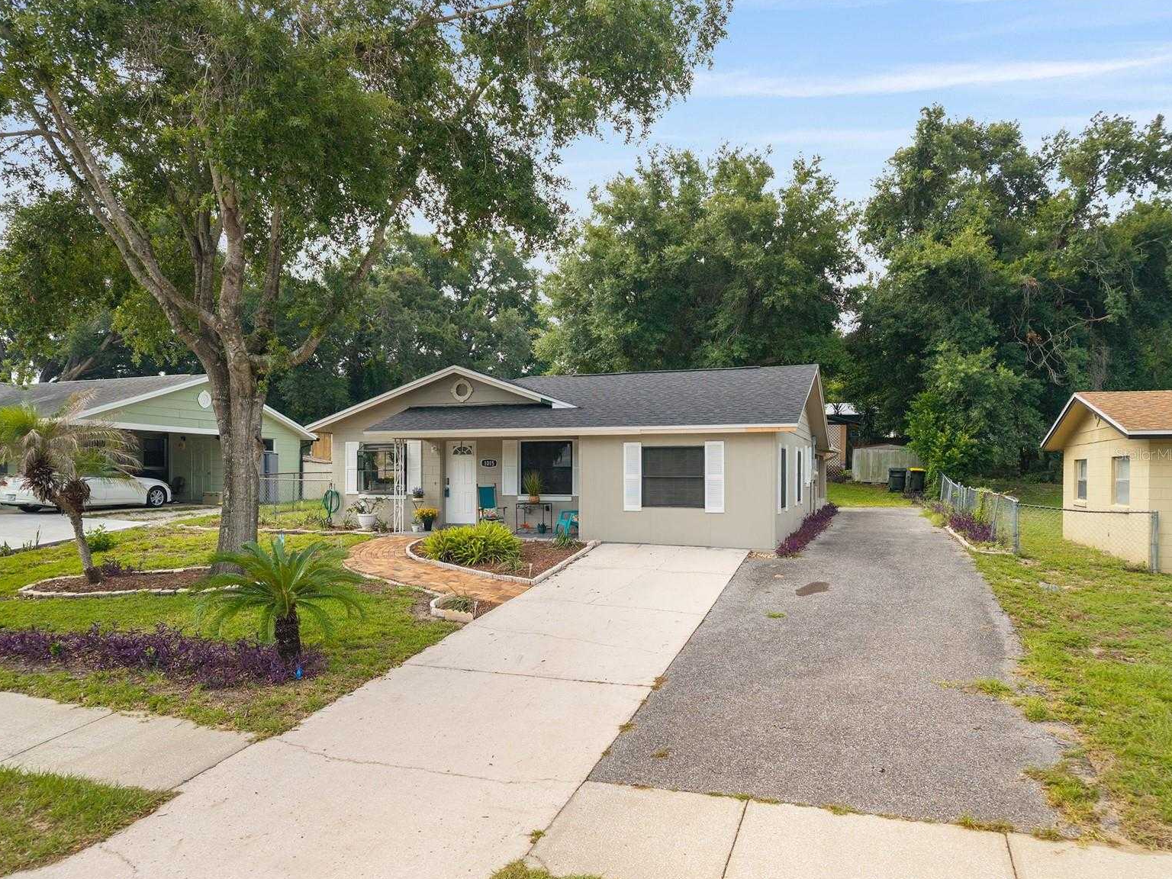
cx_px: 577
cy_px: 454
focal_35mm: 25
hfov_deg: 69.4
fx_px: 846
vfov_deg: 54.9
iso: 210
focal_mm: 8.67
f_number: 1.8
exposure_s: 1/80
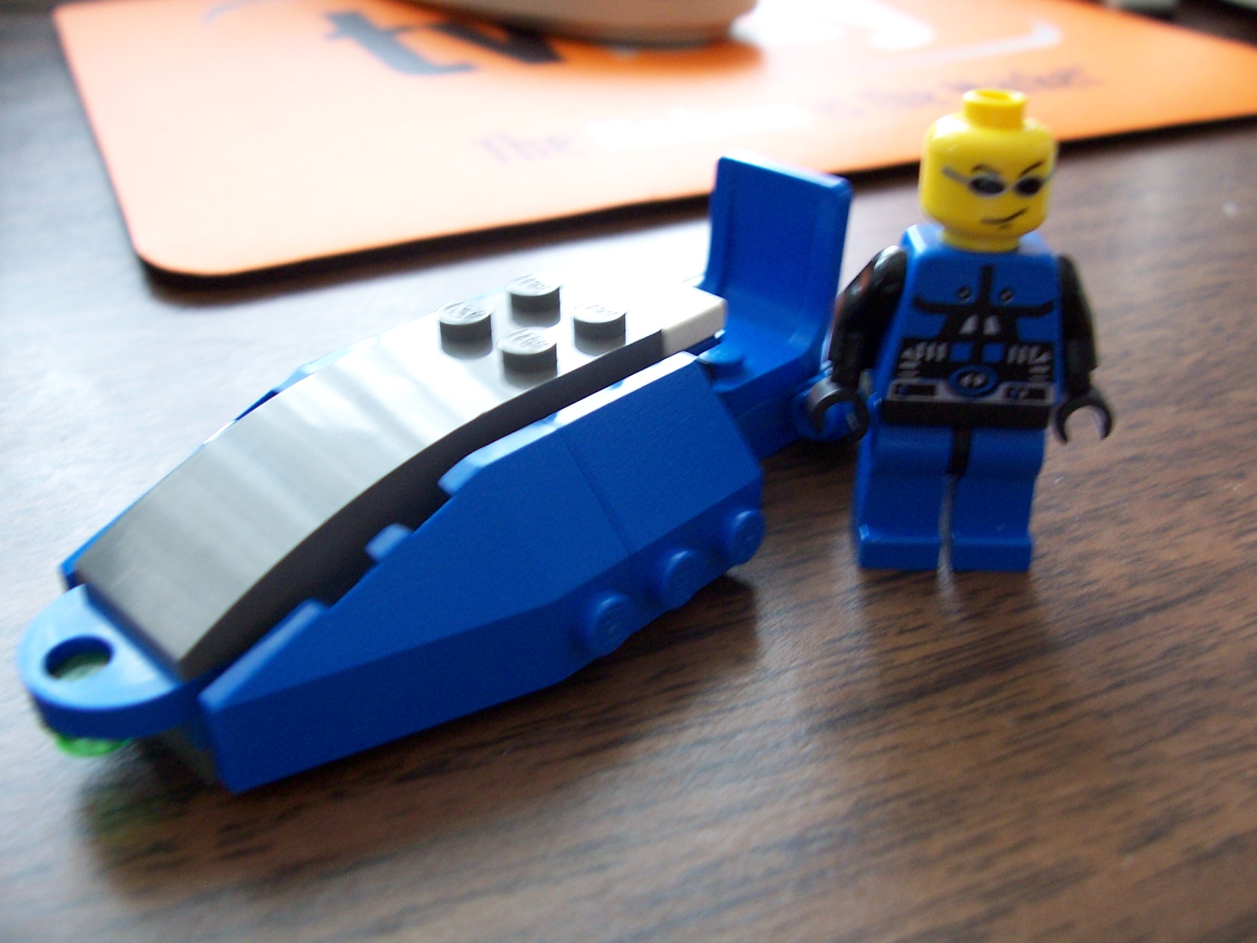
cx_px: 628
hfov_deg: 52.6
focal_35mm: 35
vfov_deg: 40.7
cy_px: 472
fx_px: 1271
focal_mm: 6
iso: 140
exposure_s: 1/10
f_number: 2.8
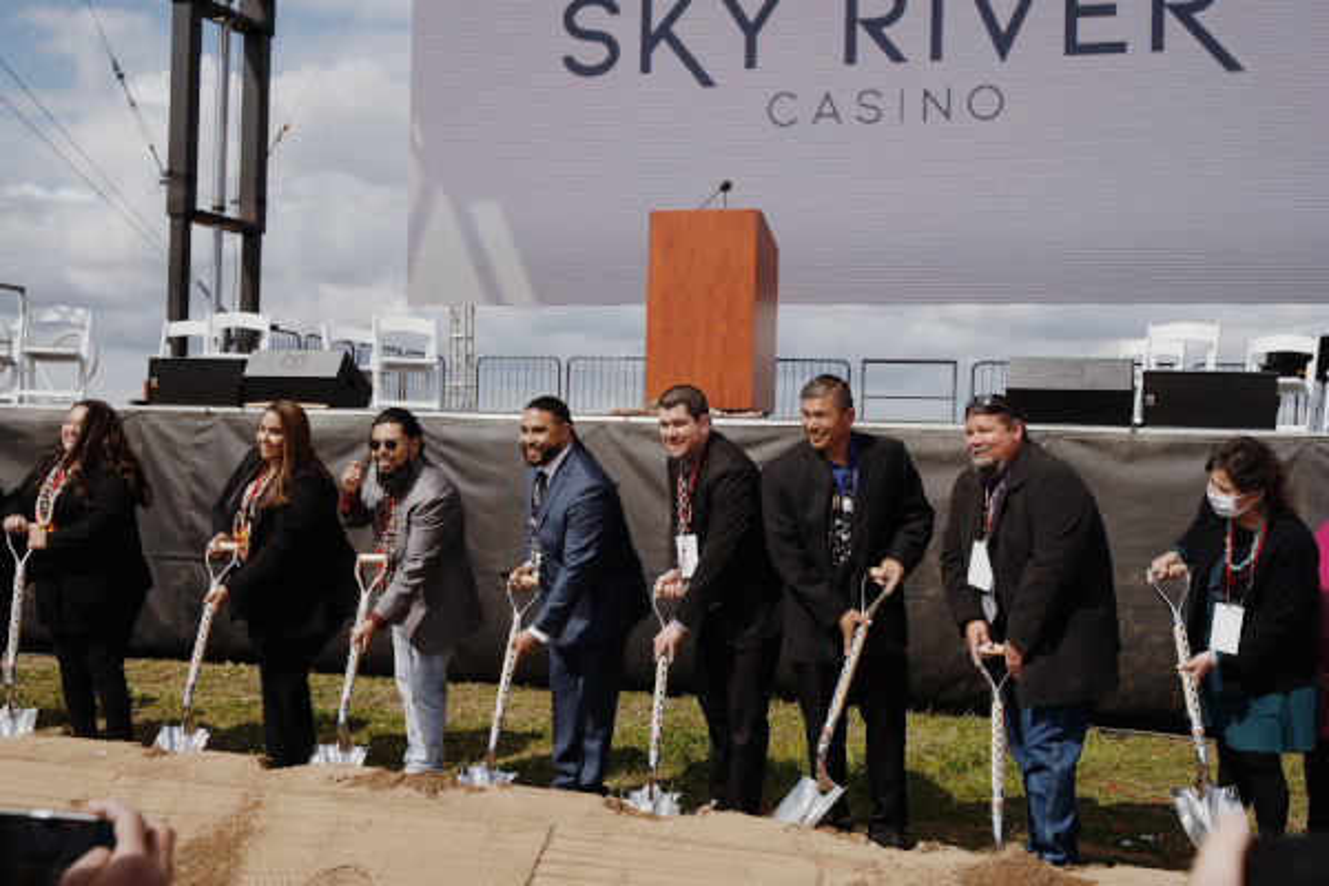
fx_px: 1735
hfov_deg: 41.9
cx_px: 664
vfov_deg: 28.6
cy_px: 443
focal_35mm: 47
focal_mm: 47
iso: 125
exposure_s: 1/1000
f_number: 5.6
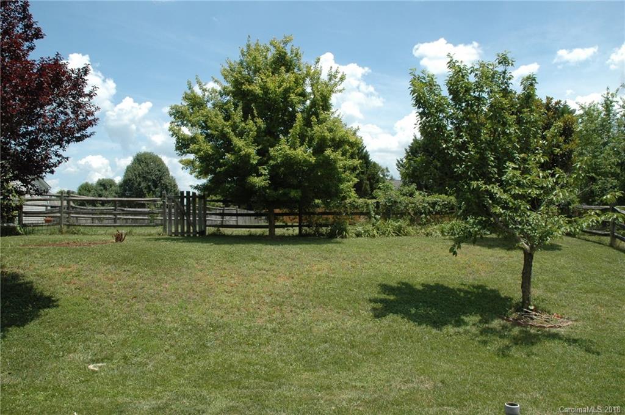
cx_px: 312
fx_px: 468
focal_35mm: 27
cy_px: 208
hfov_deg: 67.5
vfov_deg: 47.8
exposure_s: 1/500
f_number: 11
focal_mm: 18
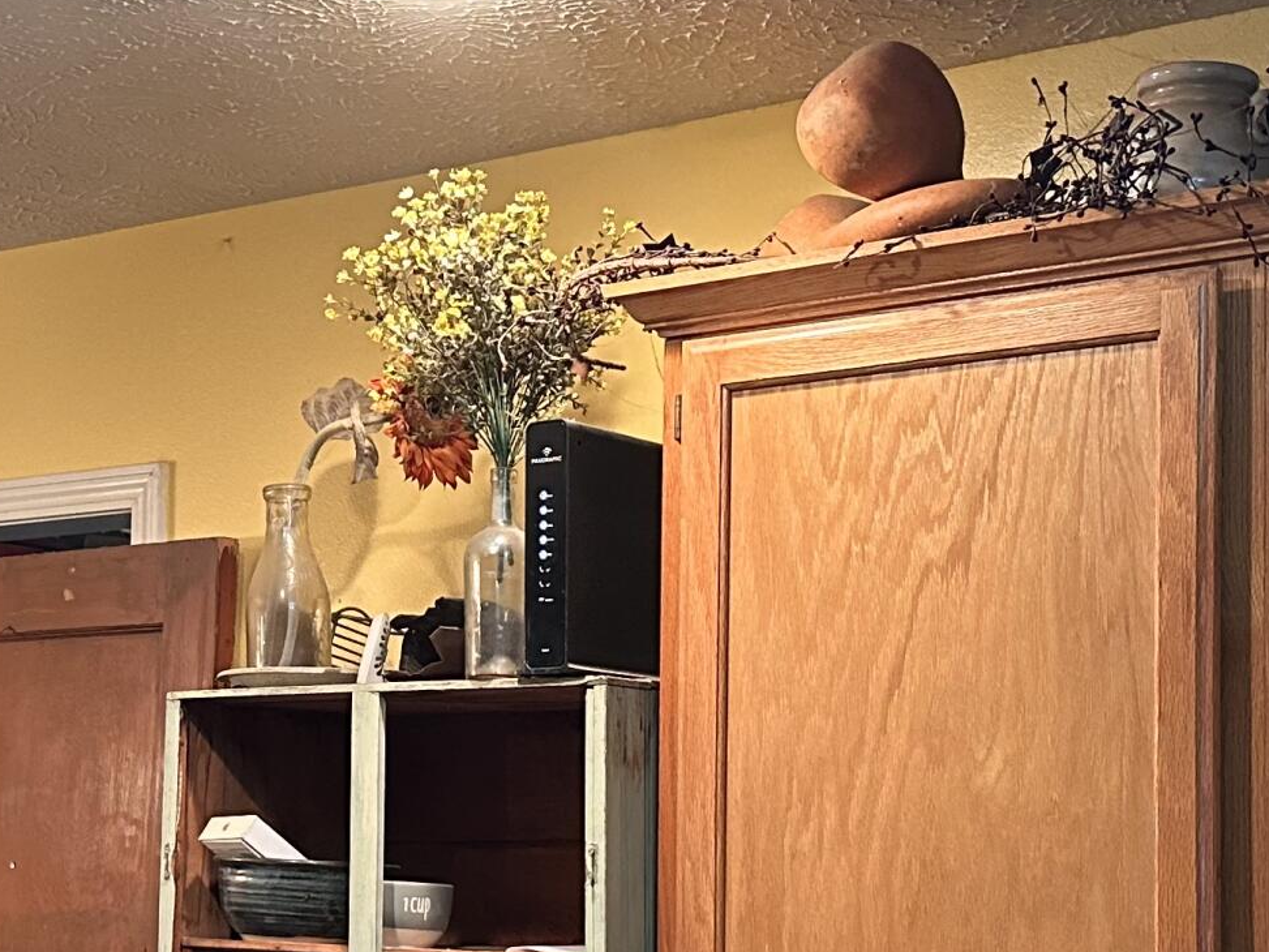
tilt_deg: +3.7
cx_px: 436
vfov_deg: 19.8
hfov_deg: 26.2
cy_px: 678
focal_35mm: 74
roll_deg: -1.0
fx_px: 2713
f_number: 1.78
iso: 500
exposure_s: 1/60
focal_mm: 6.86
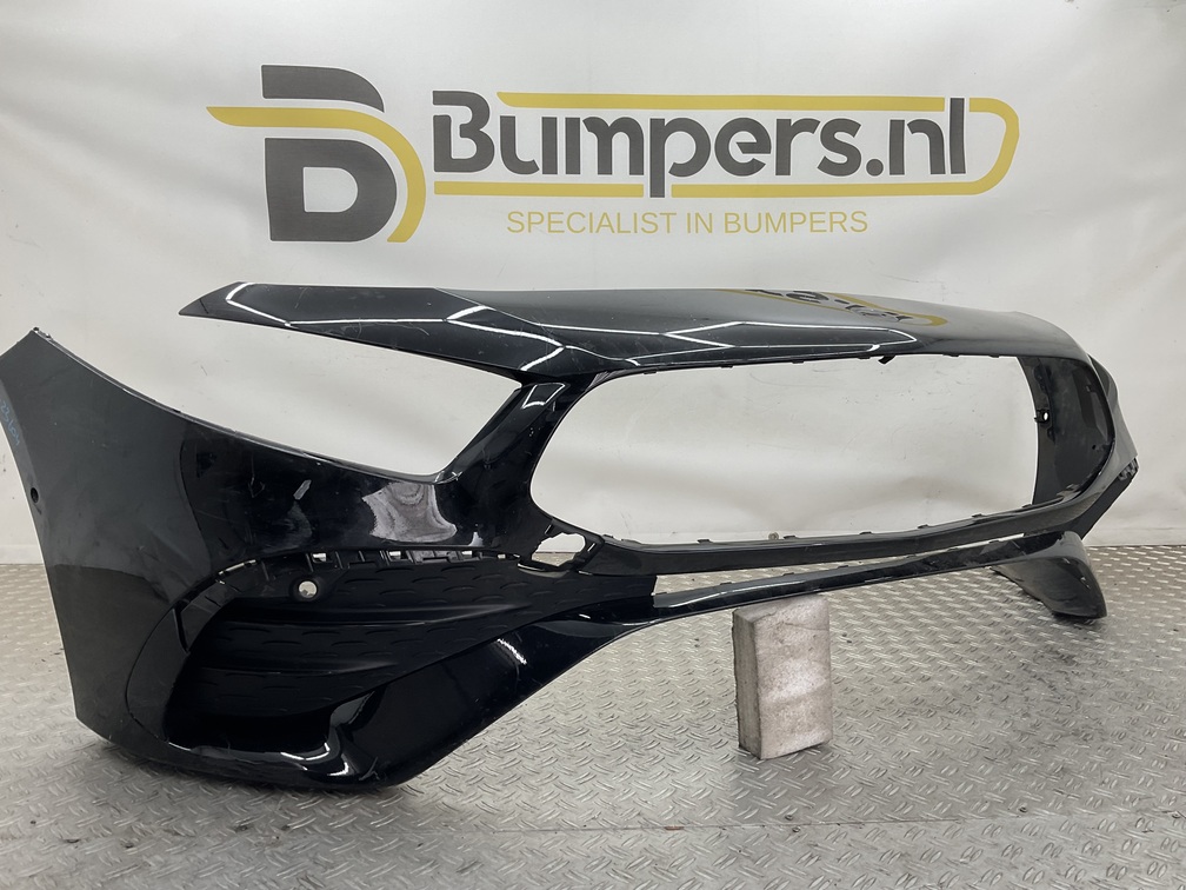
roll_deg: -0.7
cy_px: 445
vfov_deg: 48.2
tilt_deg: -8.9
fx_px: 994
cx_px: 593
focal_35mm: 29
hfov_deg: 61.7
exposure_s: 1/100
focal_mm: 3
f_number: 1.8
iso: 20
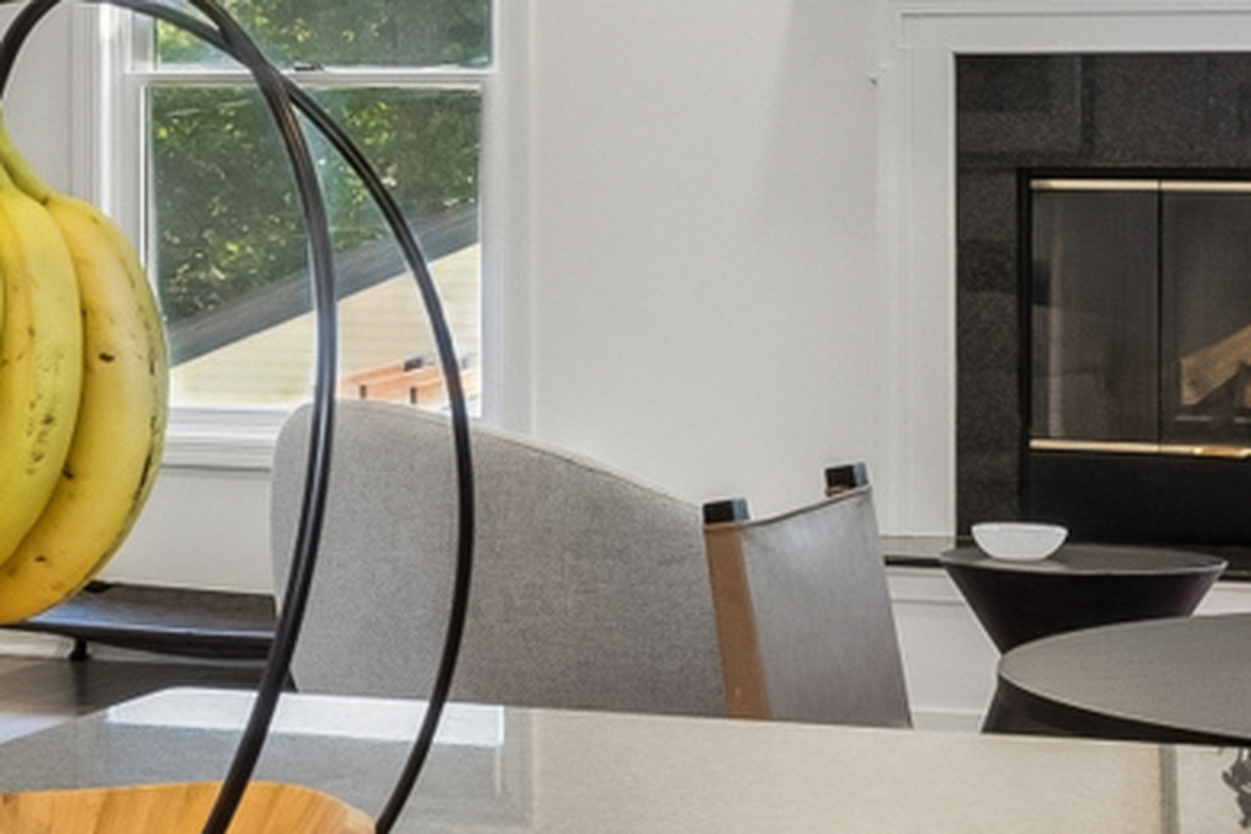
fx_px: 4515
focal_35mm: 130
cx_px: -112
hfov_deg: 15.4
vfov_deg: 10.4
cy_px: -42
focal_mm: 16.5
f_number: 13
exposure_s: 1/4
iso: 400
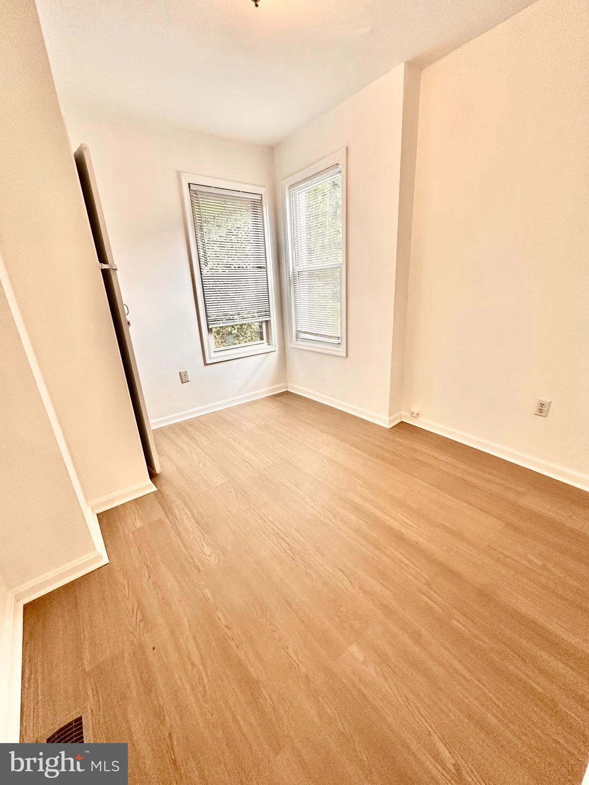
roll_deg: +4.5
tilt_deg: -18.5
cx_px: 294
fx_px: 318
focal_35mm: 14
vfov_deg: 102.1
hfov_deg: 85.7
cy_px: 392
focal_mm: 2.22
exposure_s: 1/120
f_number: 2.2
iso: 200
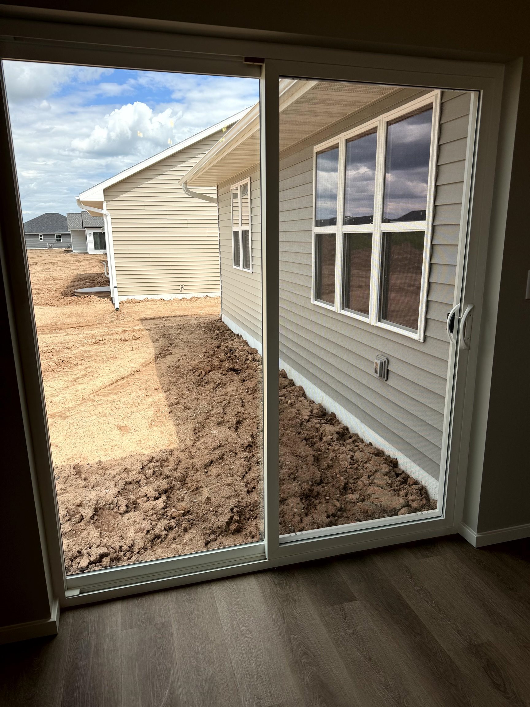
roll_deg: -0.1
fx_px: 490
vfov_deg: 71.6
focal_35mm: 24
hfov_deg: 56.8
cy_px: 354
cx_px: 265
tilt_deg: -12.2
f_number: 1.78
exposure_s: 1/2232
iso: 80
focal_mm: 6.76
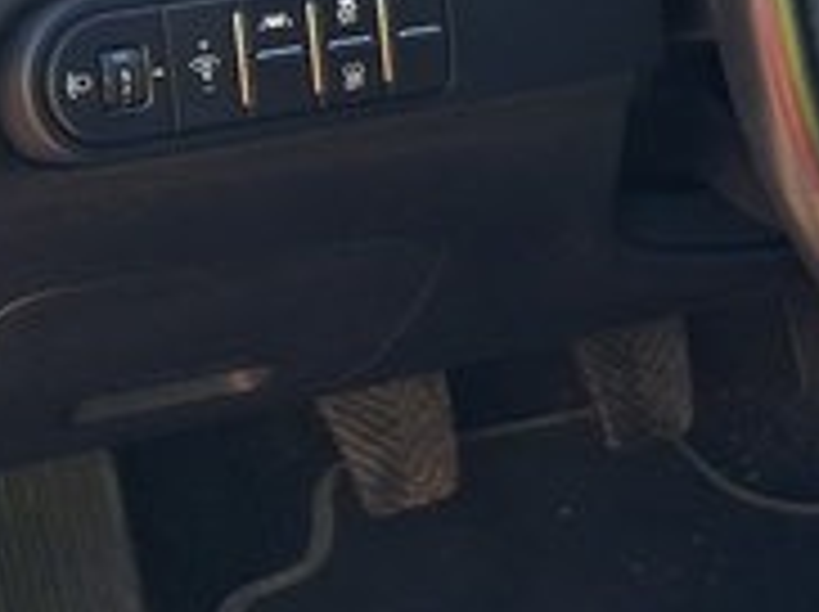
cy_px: 99
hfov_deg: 15.5
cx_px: 1161
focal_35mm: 119
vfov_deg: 12.4
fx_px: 2812
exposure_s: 1/108
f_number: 1.8
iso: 20
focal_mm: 4
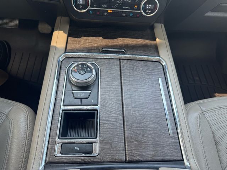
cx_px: 114
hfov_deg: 71.6
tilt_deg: -61.3
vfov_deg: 56.8
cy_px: 85
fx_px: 157
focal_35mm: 24
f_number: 1.78
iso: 100
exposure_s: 1/121
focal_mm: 6.76
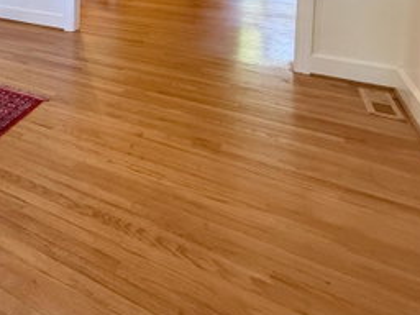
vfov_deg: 33.5
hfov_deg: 42.6
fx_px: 425
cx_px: -30
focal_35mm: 35
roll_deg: -0.3
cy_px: -59
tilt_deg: -2.7
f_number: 2.2
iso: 320
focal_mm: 2.22
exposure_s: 1/60
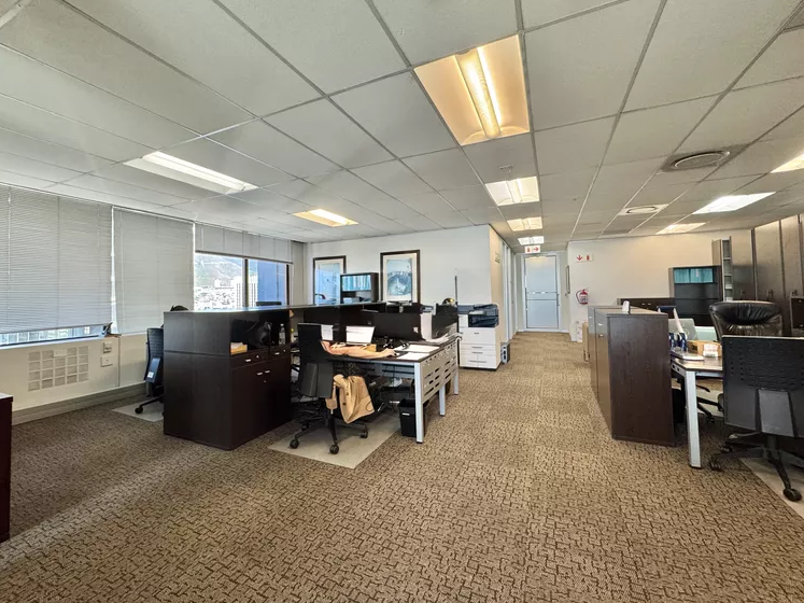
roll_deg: +1.3
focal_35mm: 15
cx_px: 384
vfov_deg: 81.7
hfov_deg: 98.1
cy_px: 285
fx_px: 348
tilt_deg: +1.6
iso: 200
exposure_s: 1/50
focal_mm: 2.22
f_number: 2.2
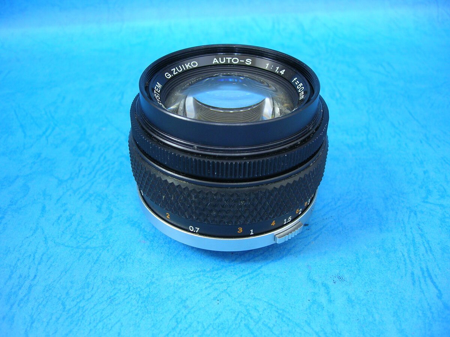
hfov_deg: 54.0
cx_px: 225
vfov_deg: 41.8
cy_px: 168
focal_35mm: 34
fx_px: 442
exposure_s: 1/4.7
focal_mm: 5.7
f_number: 2.9
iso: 50
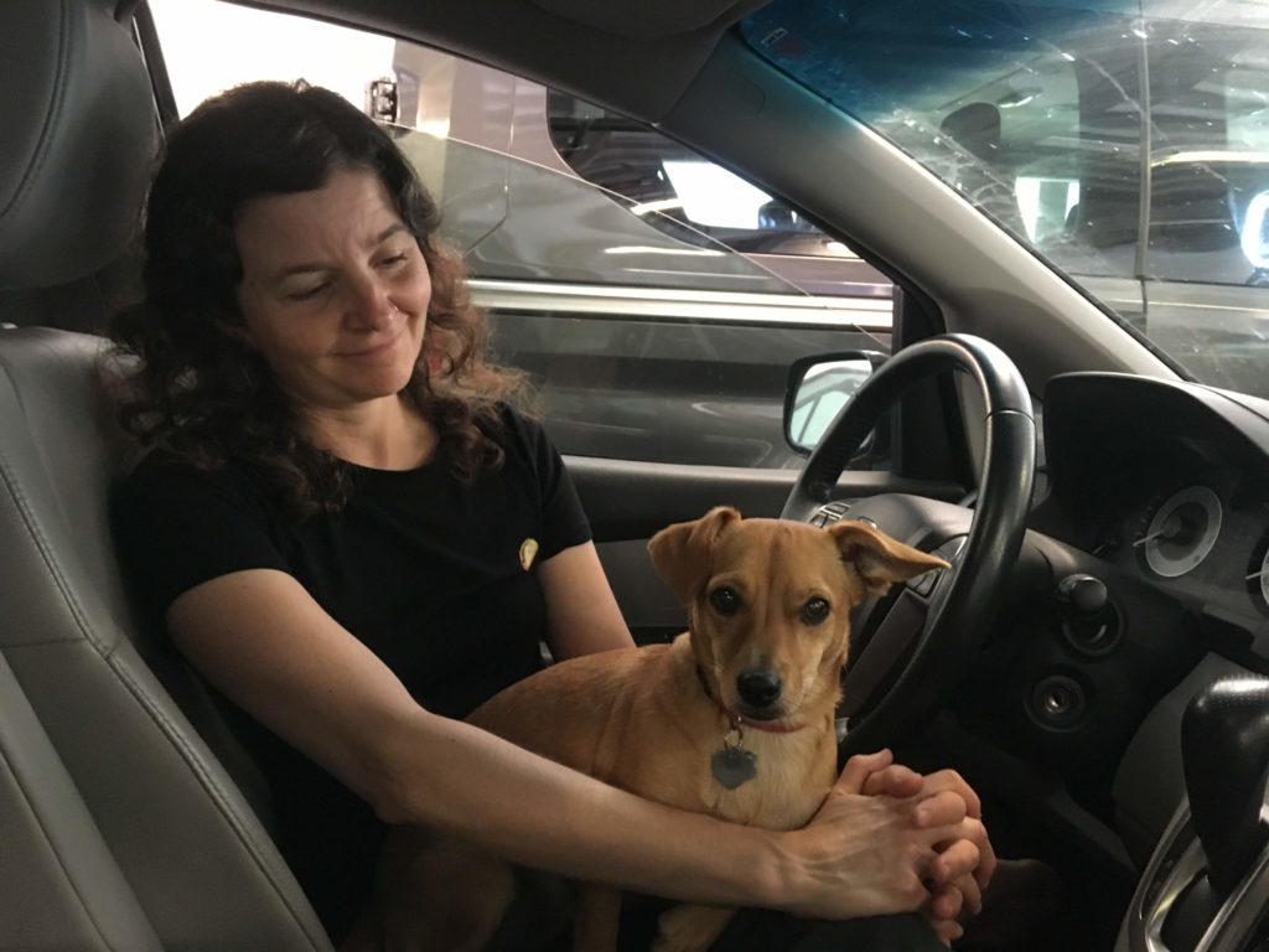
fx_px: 1063
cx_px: 634
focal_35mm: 29
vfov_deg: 48.2
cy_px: 476
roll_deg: -1.7
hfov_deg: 61.7
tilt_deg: -8.3
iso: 250
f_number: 2.2
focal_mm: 4.15
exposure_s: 1/15
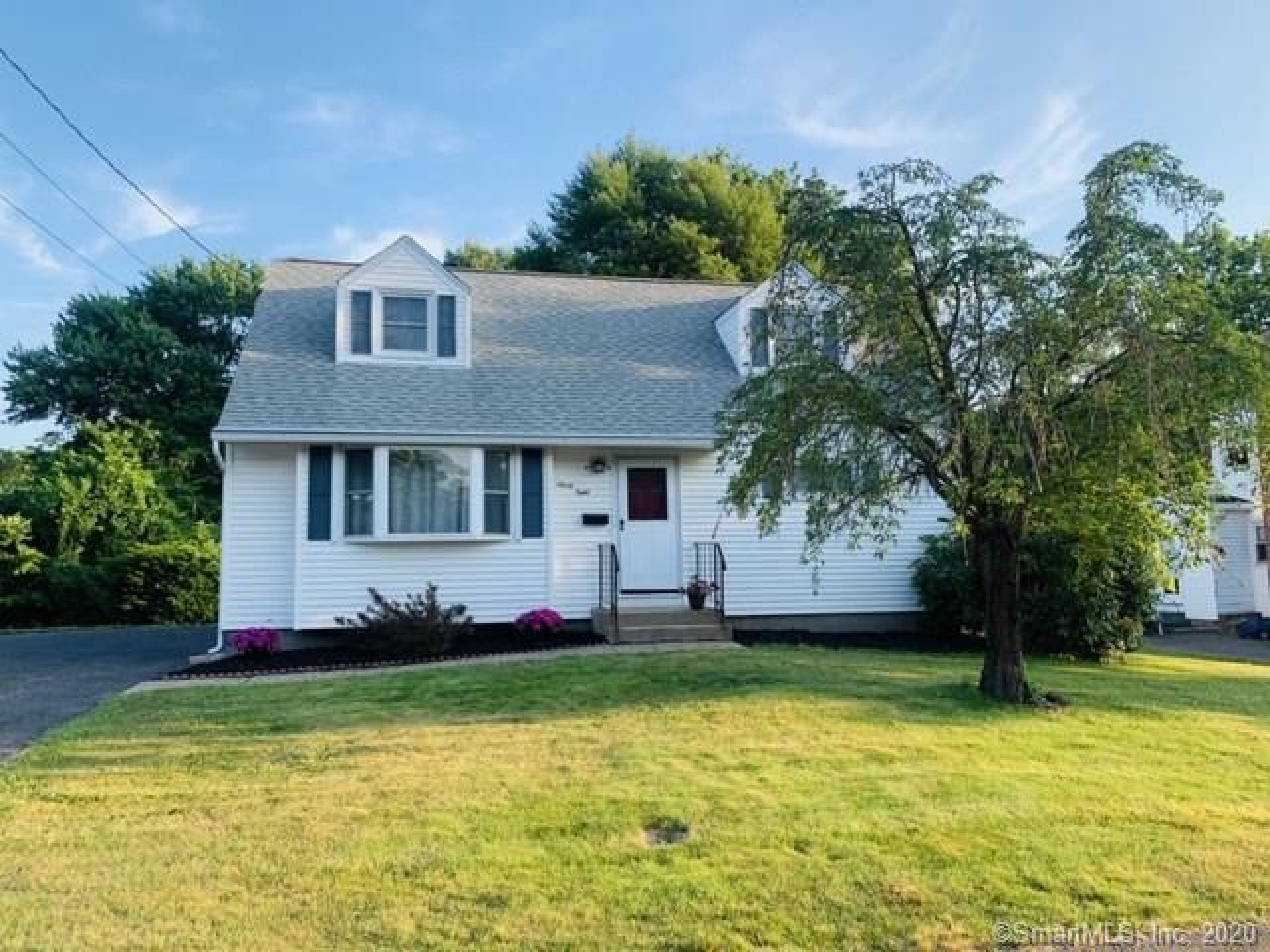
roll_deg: +1.2
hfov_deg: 67.3
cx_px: 635
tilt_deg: +5.9
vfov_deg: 53.1
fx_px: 954
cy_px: 476
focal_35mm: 26
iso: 25
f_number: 1.8
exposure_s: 1/518
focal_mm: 4.25
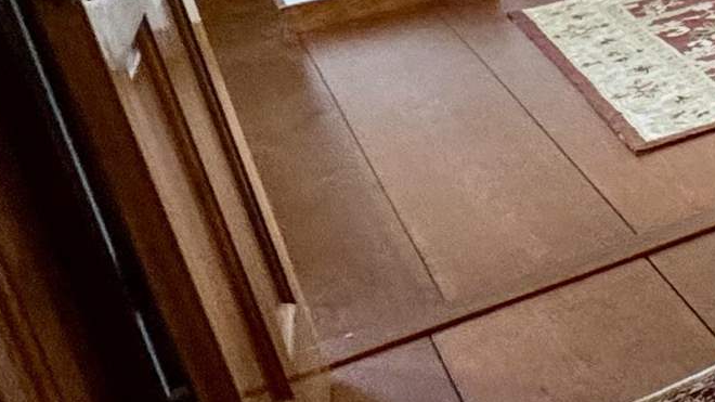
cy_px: -90
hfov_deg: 16.9
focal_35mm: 71
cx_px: 1578
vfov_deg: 16.3
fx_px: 1346
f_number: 2.2
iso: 250
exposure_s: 1/120
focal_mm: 2.22
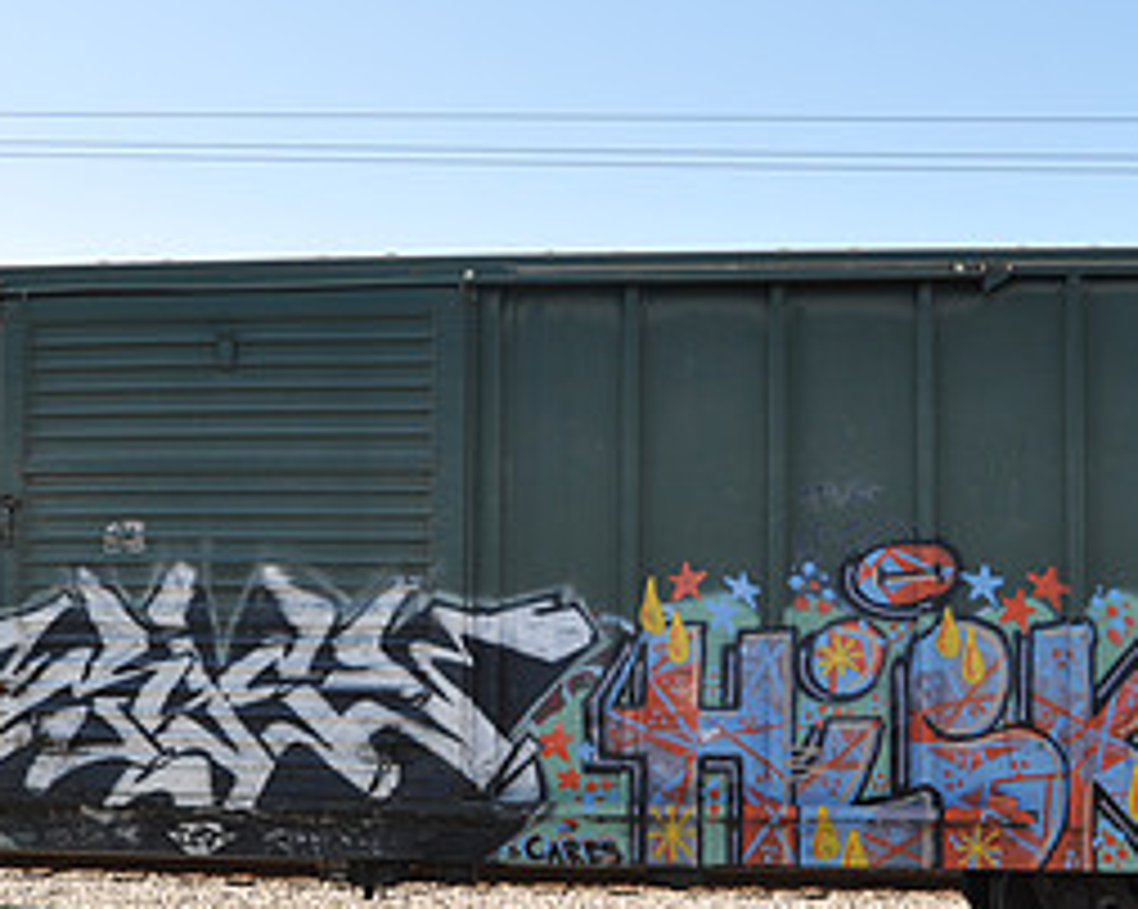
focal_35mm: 58
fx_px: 1952
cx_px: 382
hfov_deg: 32.2
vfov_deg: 26.1
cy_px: 596
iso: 200
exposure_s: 1/200
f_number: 9
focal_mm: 18
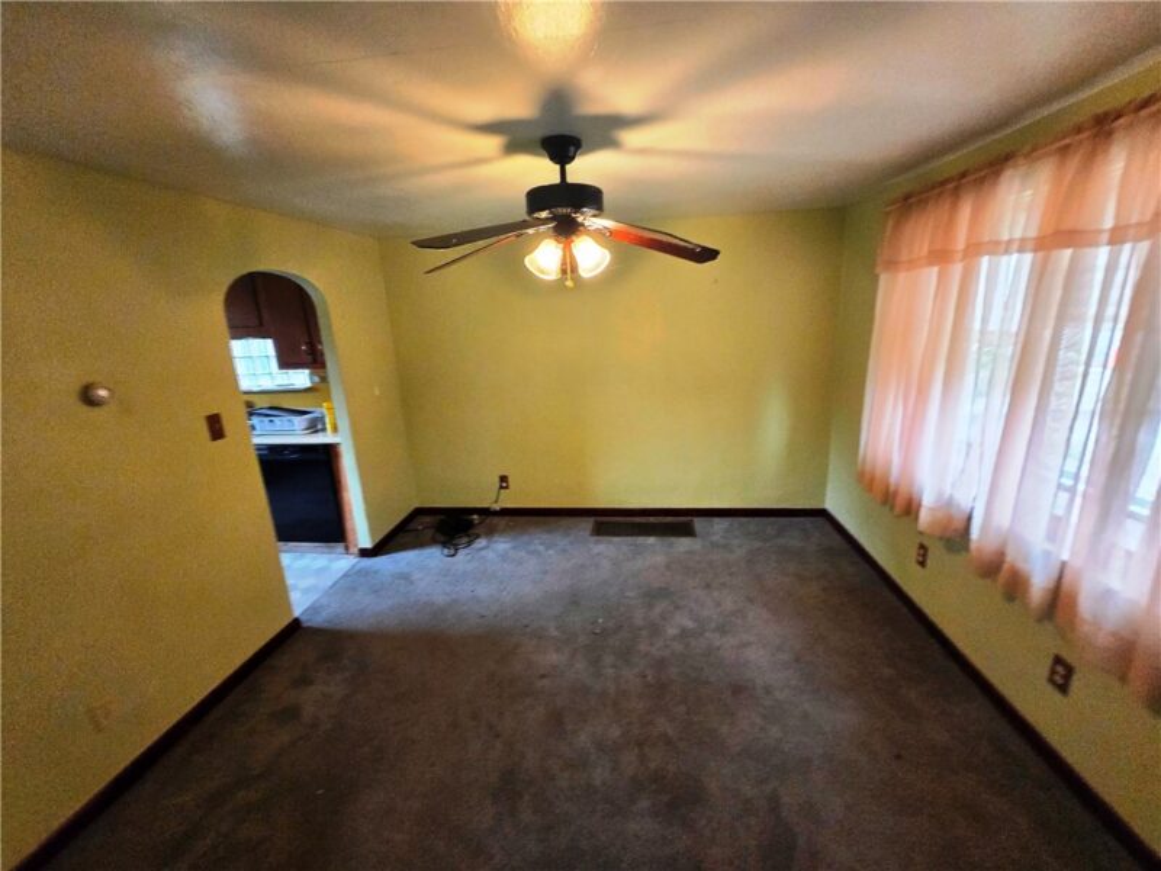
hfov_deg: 106.2
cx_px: 580
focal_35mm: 13
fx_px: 436
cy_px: 436
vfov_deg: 89.9
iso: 200
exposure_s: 1/60
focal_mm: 1.7
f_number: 2.2
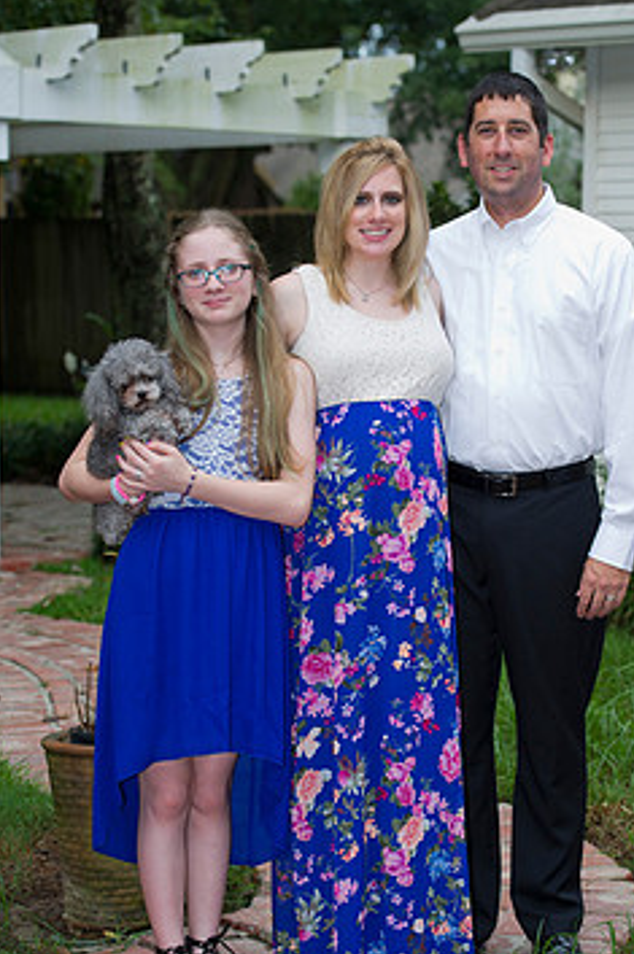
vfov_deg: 22.9
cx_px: 398
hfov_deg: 15.3
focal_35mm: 89
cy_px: 550
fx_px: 2358
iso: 640
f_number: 4
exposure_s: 1/250
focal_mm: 70
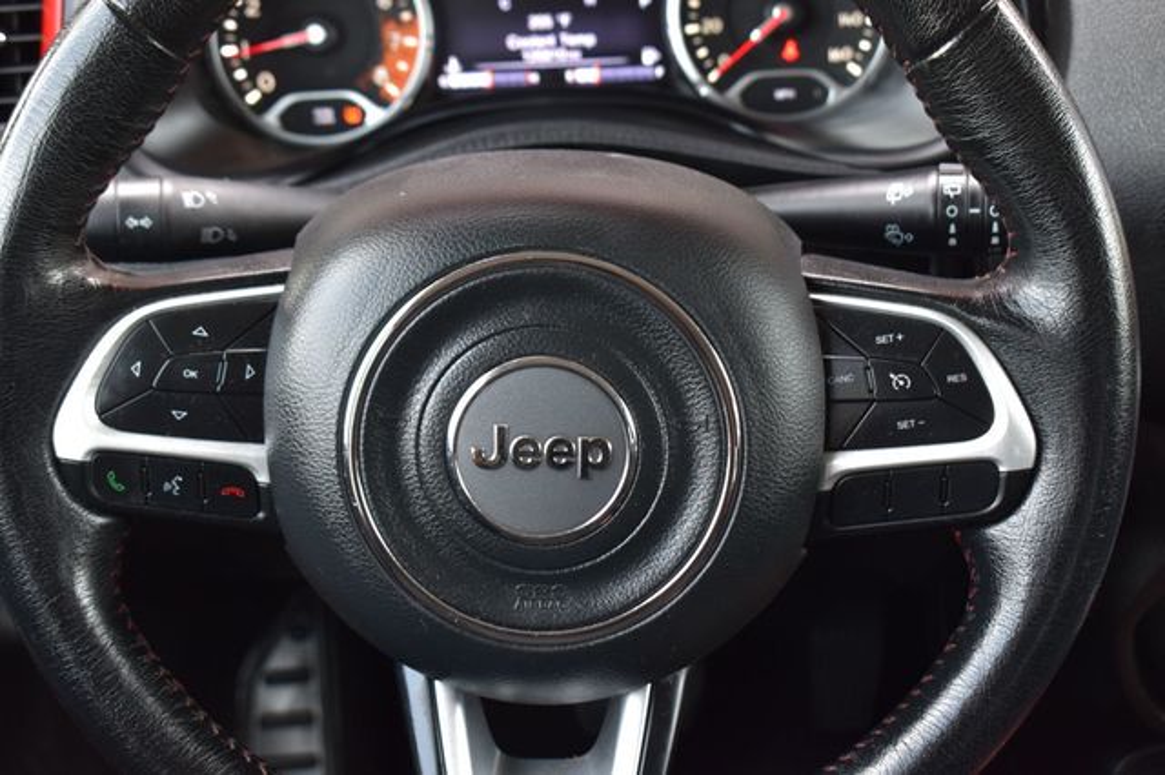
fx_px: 2038
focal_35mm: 63
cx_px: 582
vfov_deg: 21.5
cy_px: 388
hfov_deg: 31.9
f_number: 6.3
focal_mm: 42
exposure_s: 1/15
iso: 450
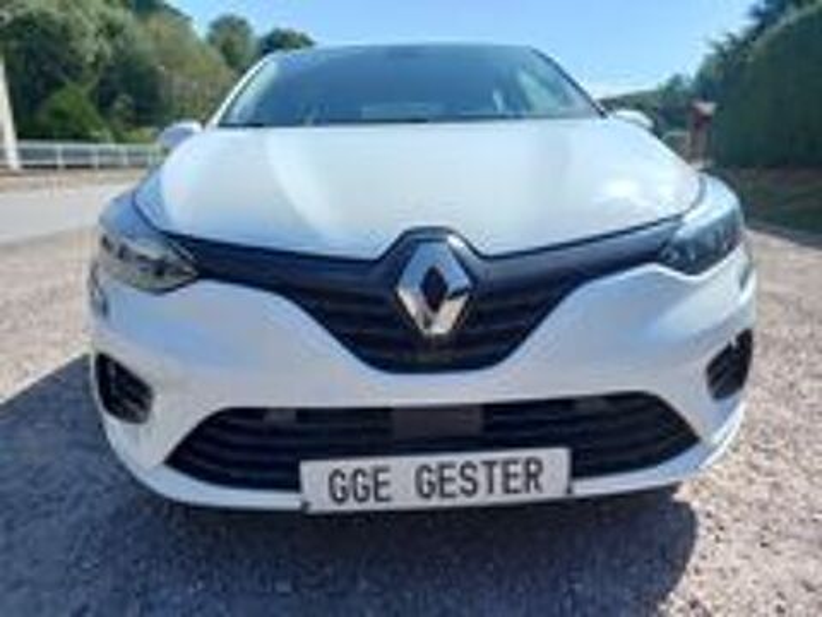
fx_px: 594
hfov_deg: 69.4
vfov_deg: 54.9
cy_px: 308
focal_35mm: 25
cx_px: 411
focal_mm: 4.6
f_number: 2
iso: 25
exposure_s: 1/420
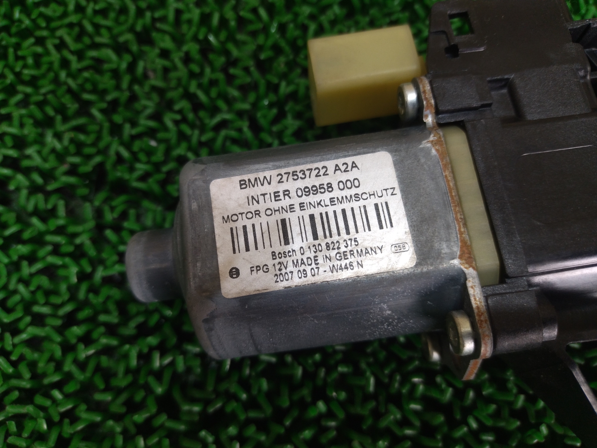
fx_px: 466
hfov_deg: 65.3
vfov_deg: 51.4
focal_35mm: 27
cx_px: 298
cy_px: 224
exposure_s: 1/109
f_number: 1.79
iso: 100
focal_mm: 4.74
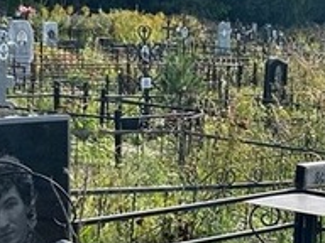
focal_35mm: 139
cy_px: 292
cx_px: 361
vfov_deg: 10.5
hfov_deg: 13.9
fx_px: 1305
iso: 50
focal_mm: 5.7
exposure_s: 1/2123
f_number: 1.5
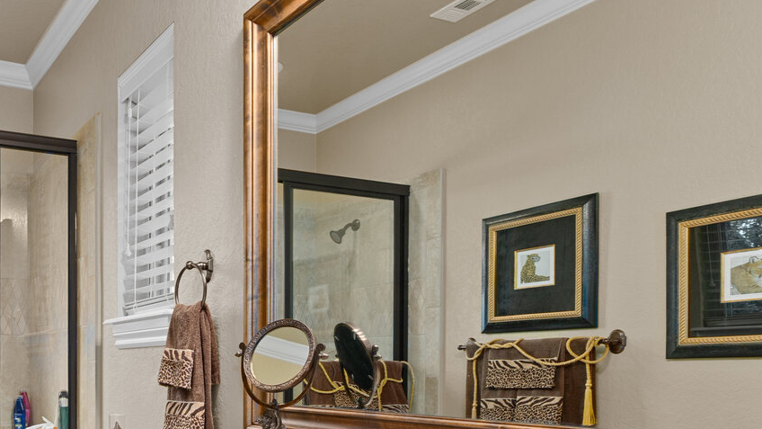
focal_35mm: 32
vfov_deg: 34.7
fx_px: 647
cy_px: 380
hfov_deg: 53.4
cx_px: 75
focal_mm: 16
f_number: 7.1
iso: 320
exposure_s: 1
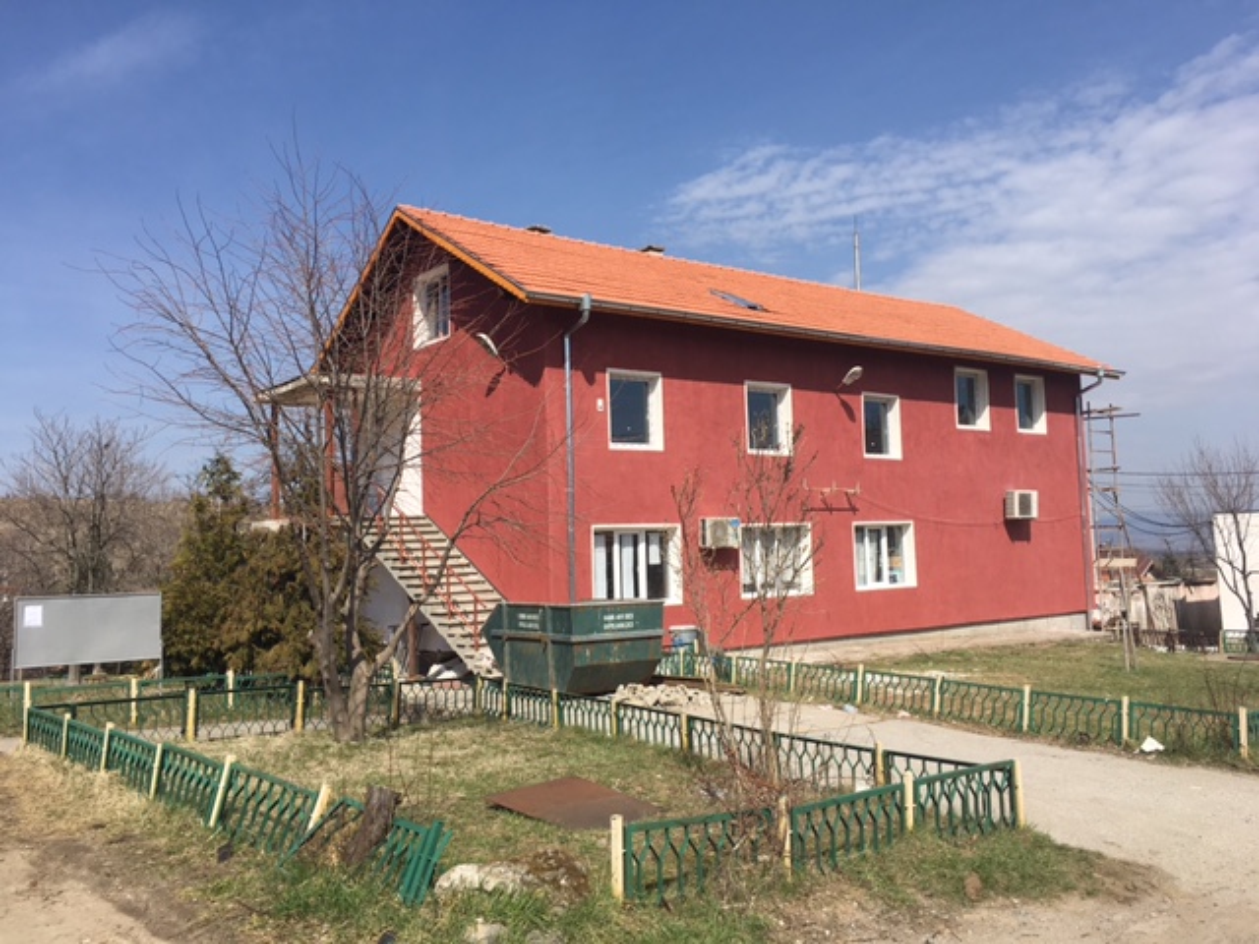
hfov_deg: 61.7
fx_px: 1055
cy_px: 472
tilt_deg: +3.6
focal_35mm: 29
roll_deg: +1.2
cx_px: 630
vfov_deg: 48.2
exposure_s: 1/1923
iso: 25
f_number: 2.2
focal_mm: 4.15
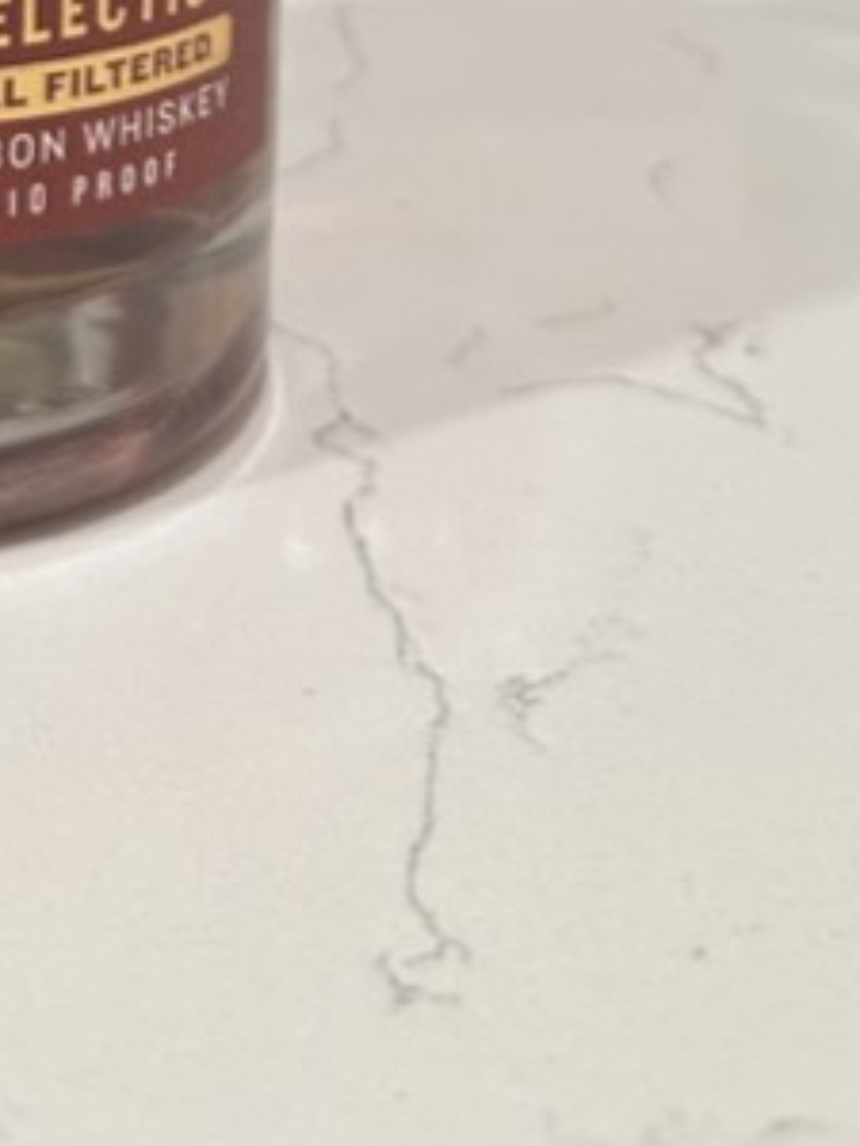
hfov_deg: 17.6
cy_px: -539
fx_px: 2650
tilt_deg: -7.5
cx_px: -159
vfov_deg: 21.0
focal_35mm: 80
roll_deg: +0.0
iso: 250
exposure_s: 1/60
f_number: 1.78
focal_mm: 6.86
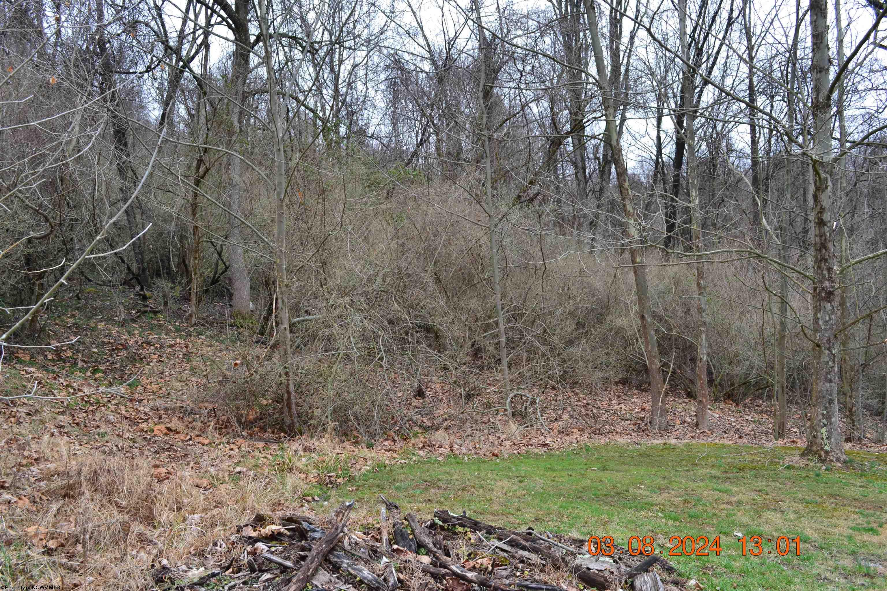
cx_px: 444
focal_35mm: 33
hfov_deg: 57.2
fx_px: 813
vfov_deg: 40.0
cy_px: 296
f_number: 9
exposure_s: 1/100
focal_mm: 22
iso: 400
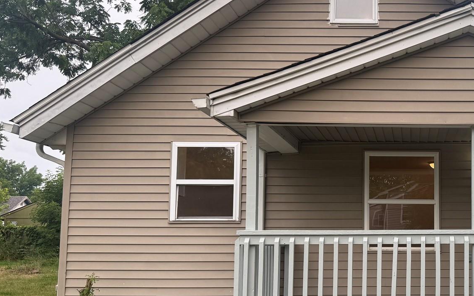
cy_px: 201
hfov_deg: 40.7
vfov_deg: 27.8
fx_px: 594
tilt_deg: +4.6
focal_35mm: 46
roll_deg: +0.1
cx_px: 413
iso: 100
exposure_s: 1/722
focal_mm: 6.76
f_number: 1.78
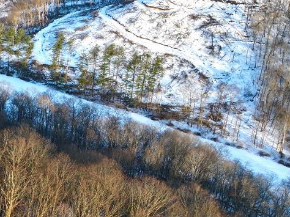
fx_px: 636
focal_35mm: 76
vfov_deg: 19.3
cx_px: -147
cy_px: 86
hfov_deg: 21.5
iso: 140
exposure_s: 1/50
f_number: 2.8
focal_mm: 12.29
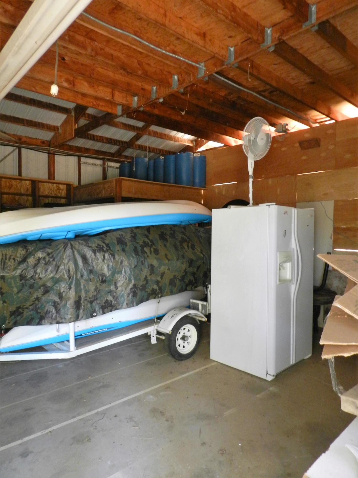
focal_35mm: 23
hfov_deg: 58.9
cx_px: 179
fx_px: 317
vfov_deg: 73.9
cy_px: 239
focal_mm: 4
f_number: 3.4
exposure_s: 1/13
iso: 400
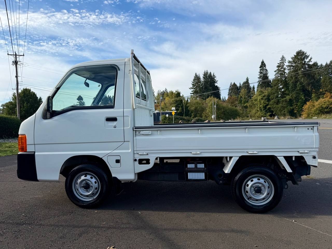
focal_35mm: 24
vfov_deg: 56.8
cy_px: 124
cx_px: 166
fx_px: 230
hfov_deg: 71.6
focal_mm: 6.76
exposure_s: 1/3953
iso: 80
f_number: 1.78
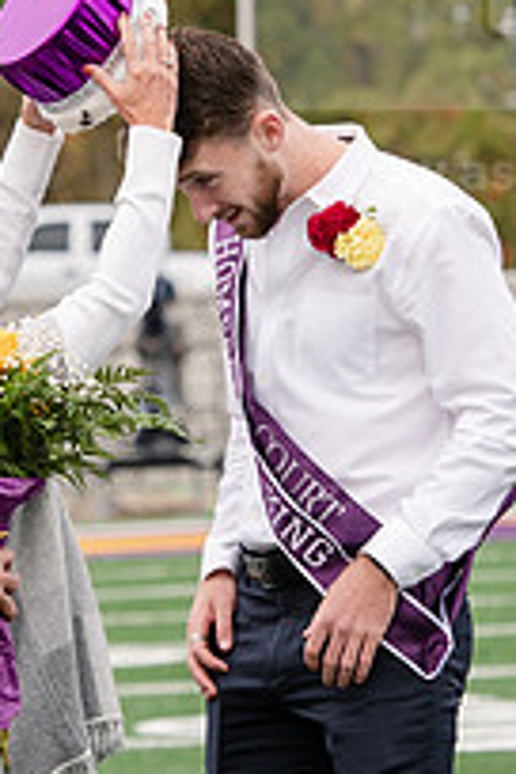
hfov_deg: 3.9
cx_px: 144
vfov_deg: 5.8
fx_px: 7632
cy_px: 252
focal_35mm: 355
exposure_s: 1/800
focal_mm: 125
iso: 320
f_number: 5
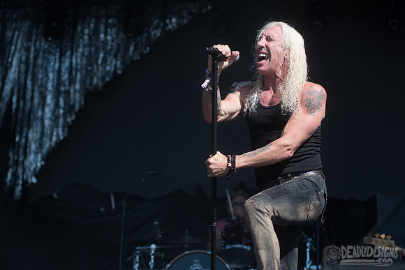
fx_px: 1038
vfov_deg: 14.8
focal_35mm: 92
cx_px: 202
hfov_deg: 22.1
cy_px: 114
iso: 250
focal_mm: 80
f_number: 4
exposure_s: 1/2000
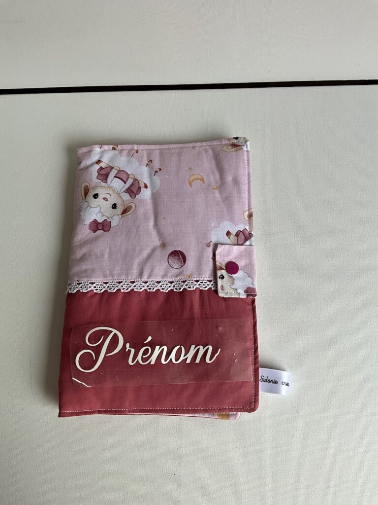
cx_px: 189
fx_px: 422
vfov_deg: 61.7
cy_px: 252
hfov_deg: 48.2
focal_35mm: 29
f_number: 1.8
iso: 20
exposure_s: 1/243
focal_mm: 3
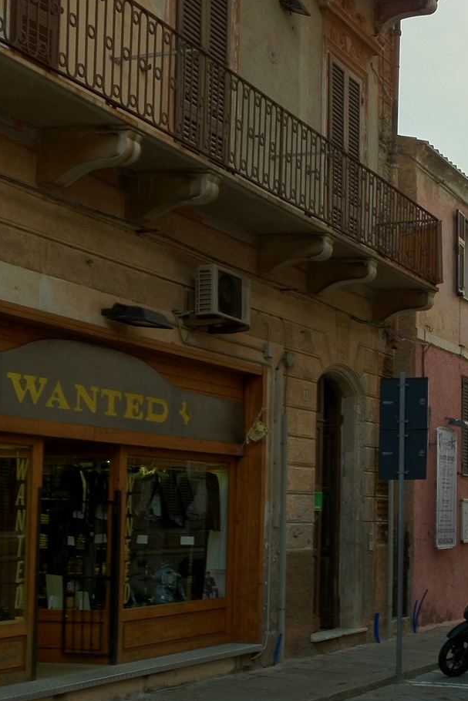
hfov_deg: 20.1
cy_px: 458
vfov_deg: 31.2
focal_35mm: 64
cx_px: 539
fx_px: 1247
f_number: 2.4
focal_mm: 4.28
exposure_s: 1/120
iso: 100
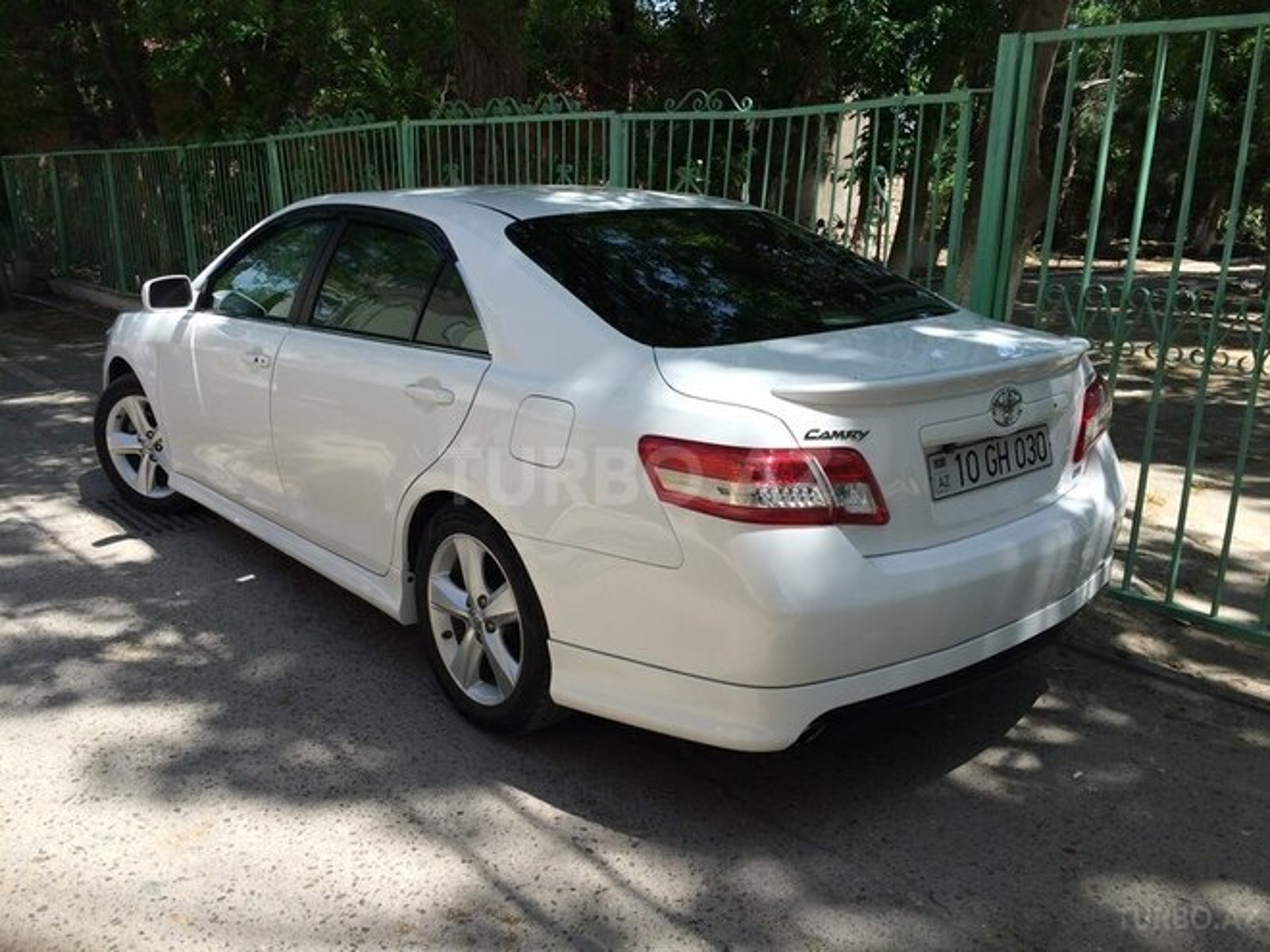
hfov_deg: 61.7
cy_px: 476
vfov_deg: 48.2
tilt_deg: -17.4
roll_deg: -1.1
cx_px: 635
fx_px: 1064
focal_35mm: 29
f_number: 2.2
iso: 32
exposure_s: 1/933
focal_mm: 4.15
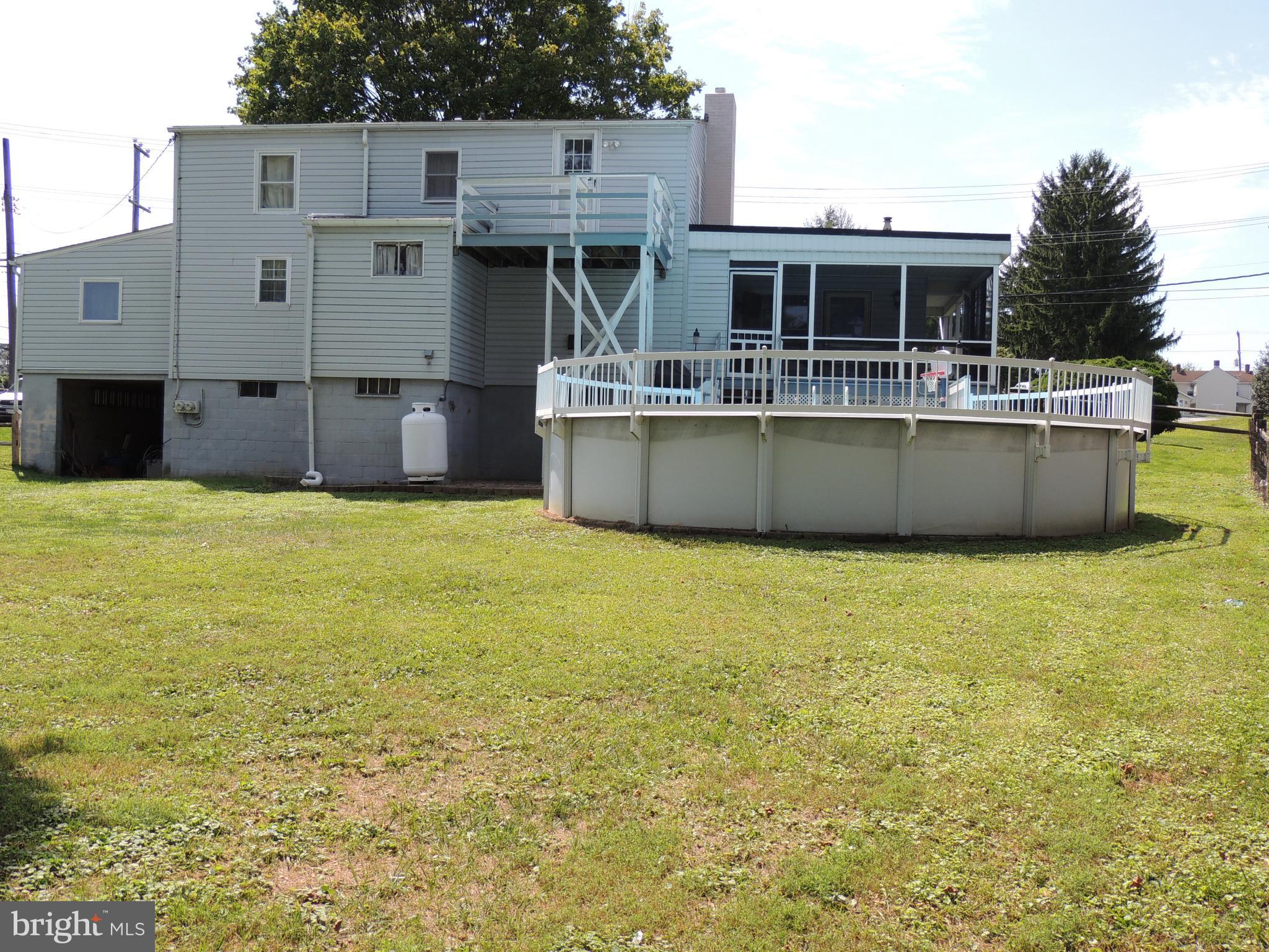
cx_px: 634
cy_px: 476
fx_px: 1210
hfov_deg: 55.4
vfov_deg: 42.9
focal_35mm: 33
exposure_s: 1/640
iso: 100
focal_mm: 5.8
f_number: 3.2
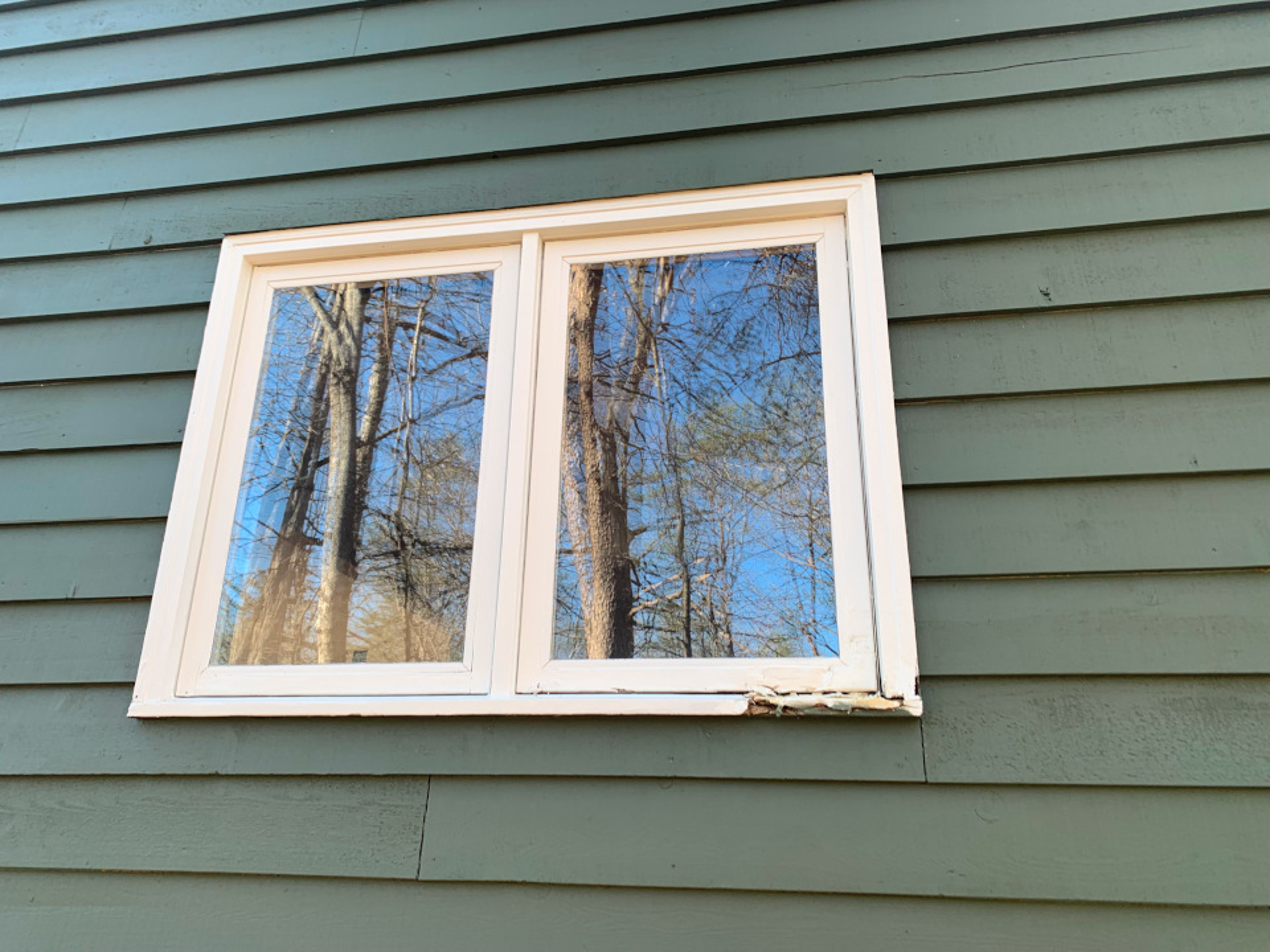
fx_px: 954
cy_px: 476
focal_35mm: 26
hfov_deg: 67.3
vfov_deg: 53.1
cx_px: 635
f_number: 1.8
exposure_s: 1/157
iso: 25
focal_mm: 4.25
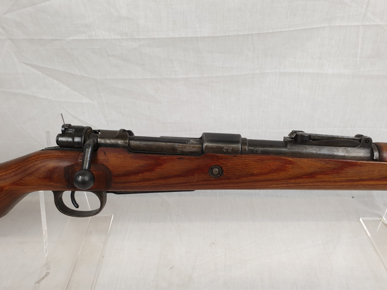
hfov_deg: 67.3
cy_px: 145
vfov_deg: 53.1
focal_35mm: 26
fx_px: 291
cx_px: 194
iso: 64
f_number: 2.4
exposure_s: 1/50
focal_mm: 4.3
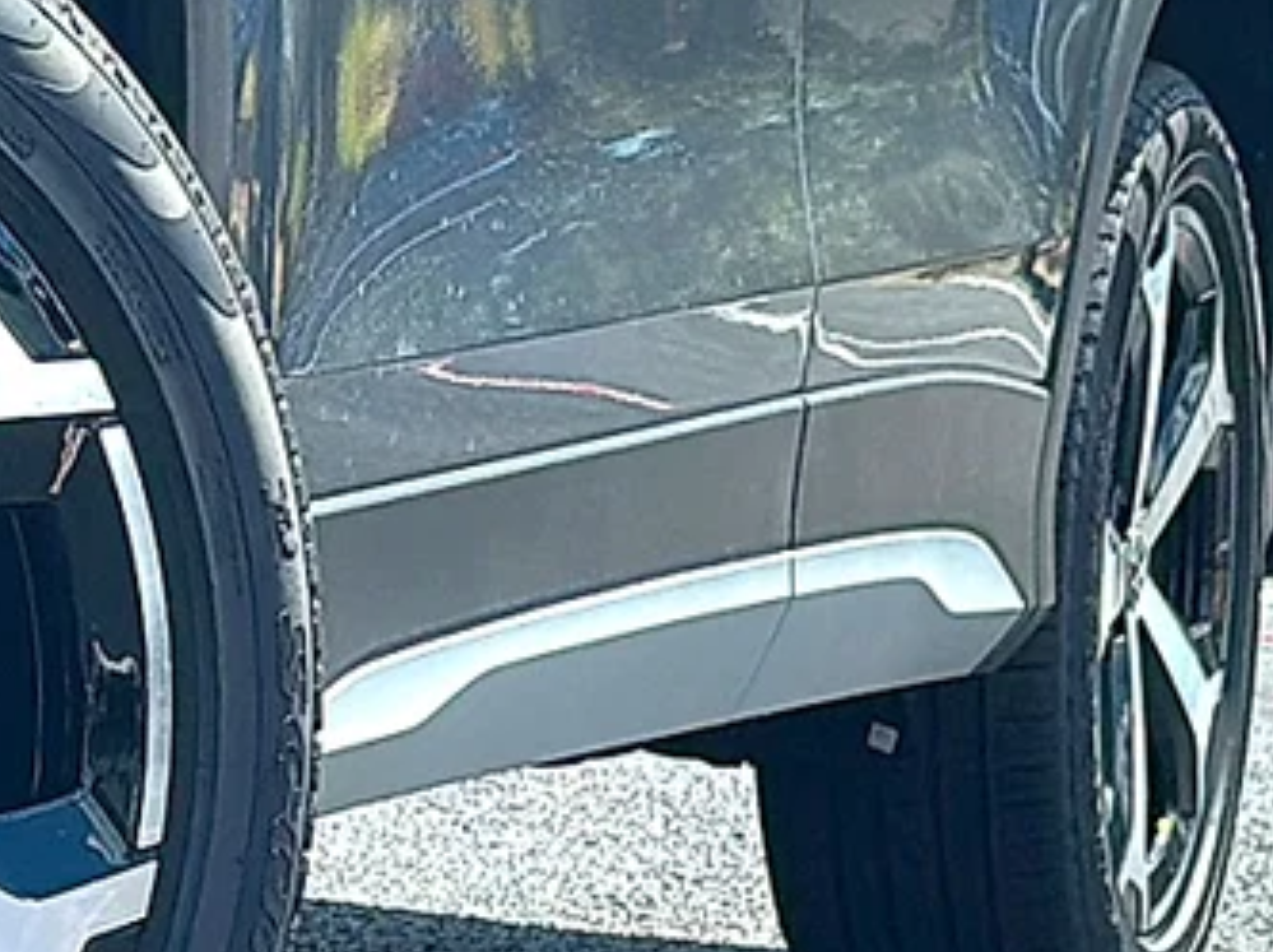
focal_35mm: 181
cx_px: 252
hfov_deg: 10.9
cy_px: 747
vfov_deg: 8.2
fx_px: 6649
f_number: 1.78
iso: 80
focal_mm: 6.86
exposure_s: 1/2674
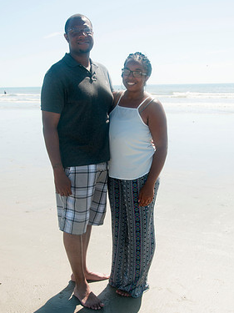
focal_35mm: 45
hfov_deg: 32.2
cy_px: 159
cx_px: 117
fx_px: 406
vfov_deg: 42.1
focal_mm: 26
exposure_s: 1/250
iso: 100
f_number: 11
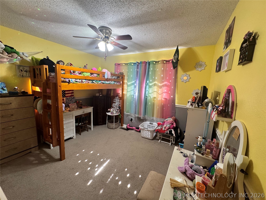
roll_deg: -3.7
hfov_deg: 102.1
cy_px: 100
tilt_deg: -9.5
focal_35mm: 14
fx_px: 108
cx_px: 133
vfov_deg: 85.7
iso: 250
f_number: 2.2
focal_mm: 2.22
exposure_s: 1/60
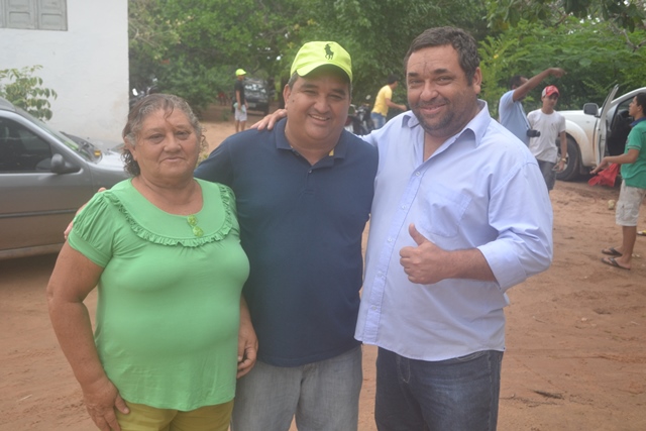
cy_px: 216
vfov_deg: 36.9
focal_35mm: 36
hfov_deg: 53.1
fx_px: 646
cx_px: 323
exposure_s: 1/80
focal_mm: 24
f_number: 4.5
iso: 400
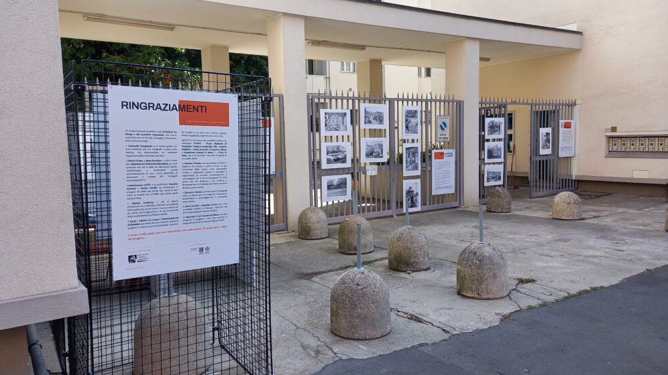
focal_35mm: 28
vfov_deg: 41.5
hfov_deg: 67.9
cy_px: 185
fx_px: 496
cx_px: 326
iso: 50
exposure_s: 1/258
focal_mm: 4.65
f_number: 1.8
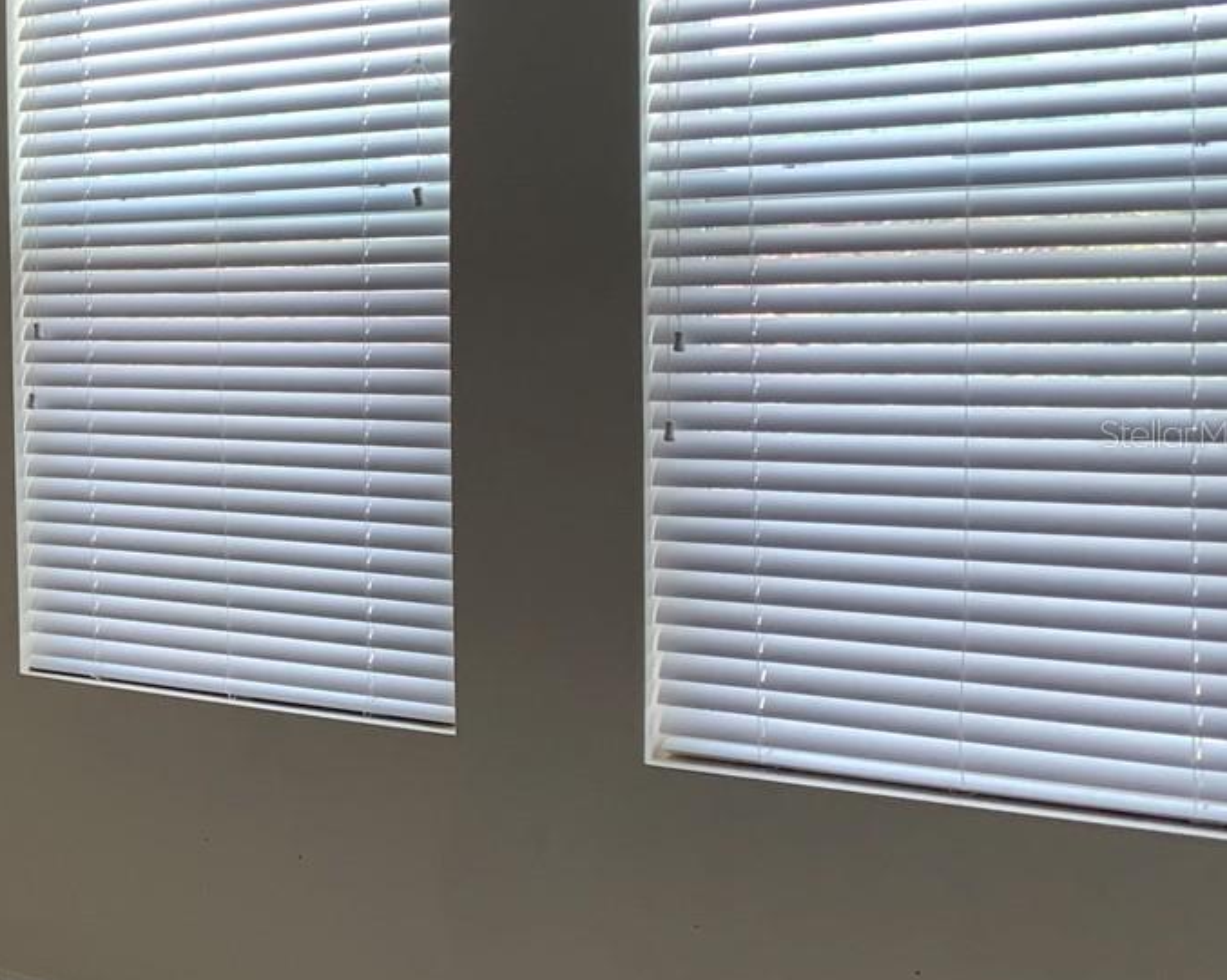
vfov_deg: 25.4
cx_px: -179
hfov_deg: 28.1
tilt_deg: -3.8
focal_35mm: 60
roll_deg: +1.9
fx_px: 2178
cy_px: 433
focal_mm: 4.25
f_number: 1.8
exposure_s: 1/121
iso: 64
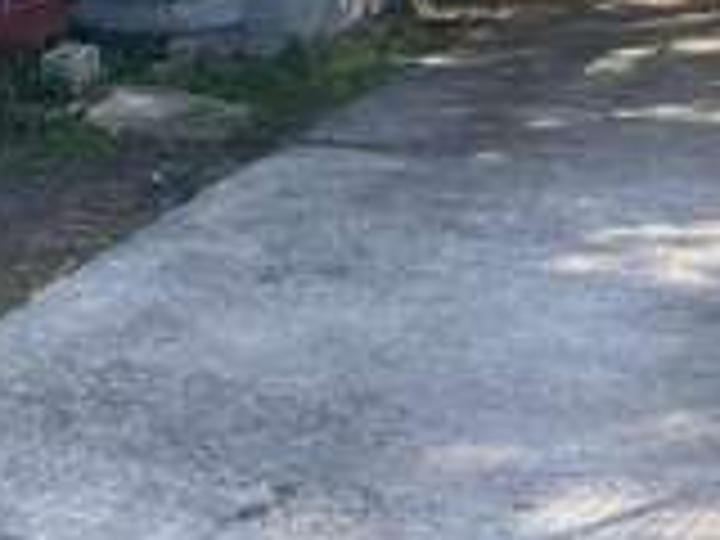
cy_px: -187
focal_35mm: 78
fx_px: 1622
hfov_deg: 23.8
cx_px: -27
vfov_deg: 17.6
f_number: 1.6
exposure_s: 1/608
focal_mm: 5.1
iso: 50
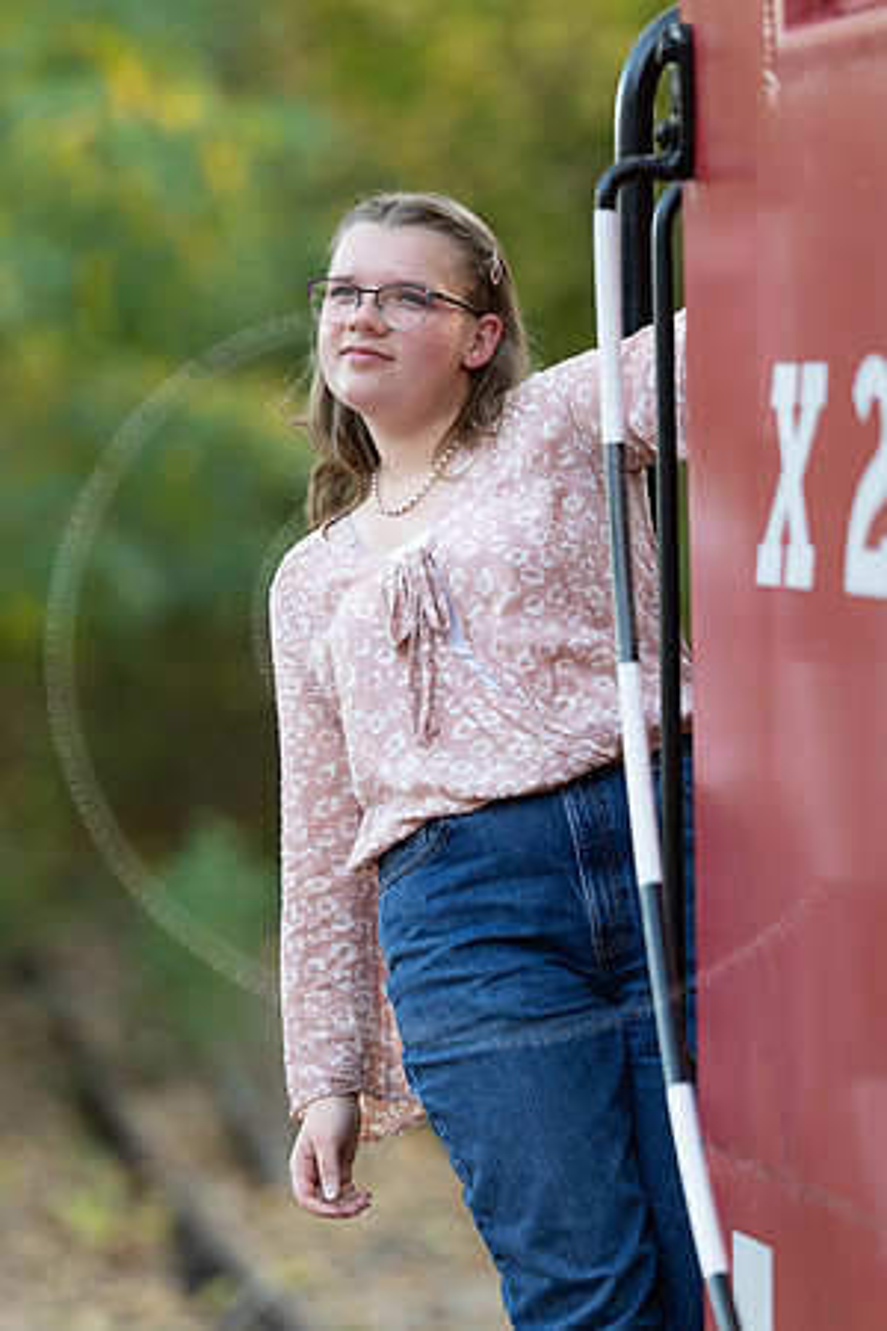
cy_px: 666
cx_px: 444
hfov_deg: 6.8
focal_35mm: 202
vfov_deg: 10.2
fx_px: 7465
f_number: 1.8
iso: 250
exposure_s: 1/400
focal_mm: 135
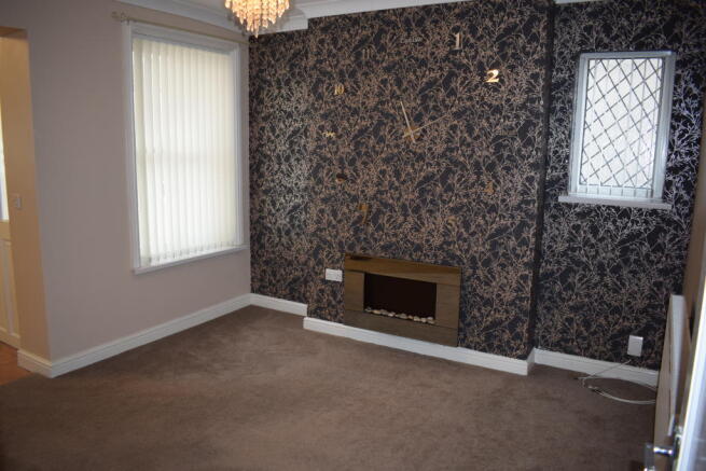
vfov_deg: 48.0
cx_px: 353
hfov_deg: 67.4
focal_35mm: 27
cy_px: 236
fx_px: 530
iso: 800
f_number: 4
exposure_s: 1/60
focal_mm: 18
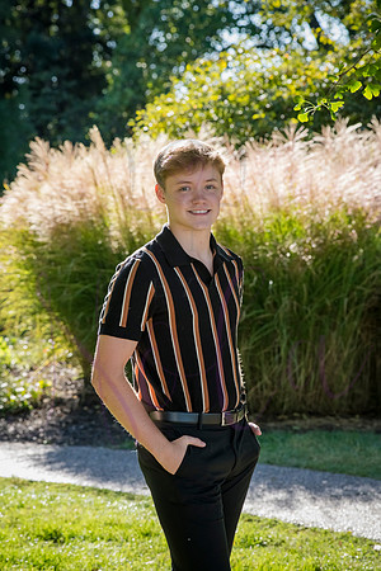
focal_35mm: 135
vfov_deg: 15.2
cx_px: 190
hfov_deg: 10.2
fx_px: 2143
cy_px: 286
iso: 800
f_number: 10
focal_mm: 135
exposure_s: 1/320
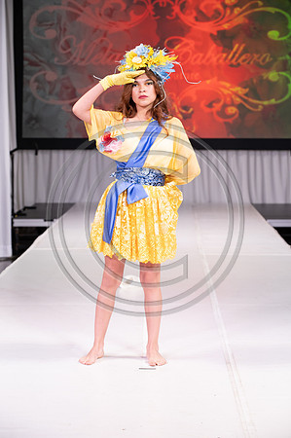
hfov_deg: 14.8
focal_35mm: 92
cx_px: 146
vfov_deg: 22.2
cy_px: 219
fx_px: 1118
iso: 2000
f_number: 5.6
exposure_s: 1/400
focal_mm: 92
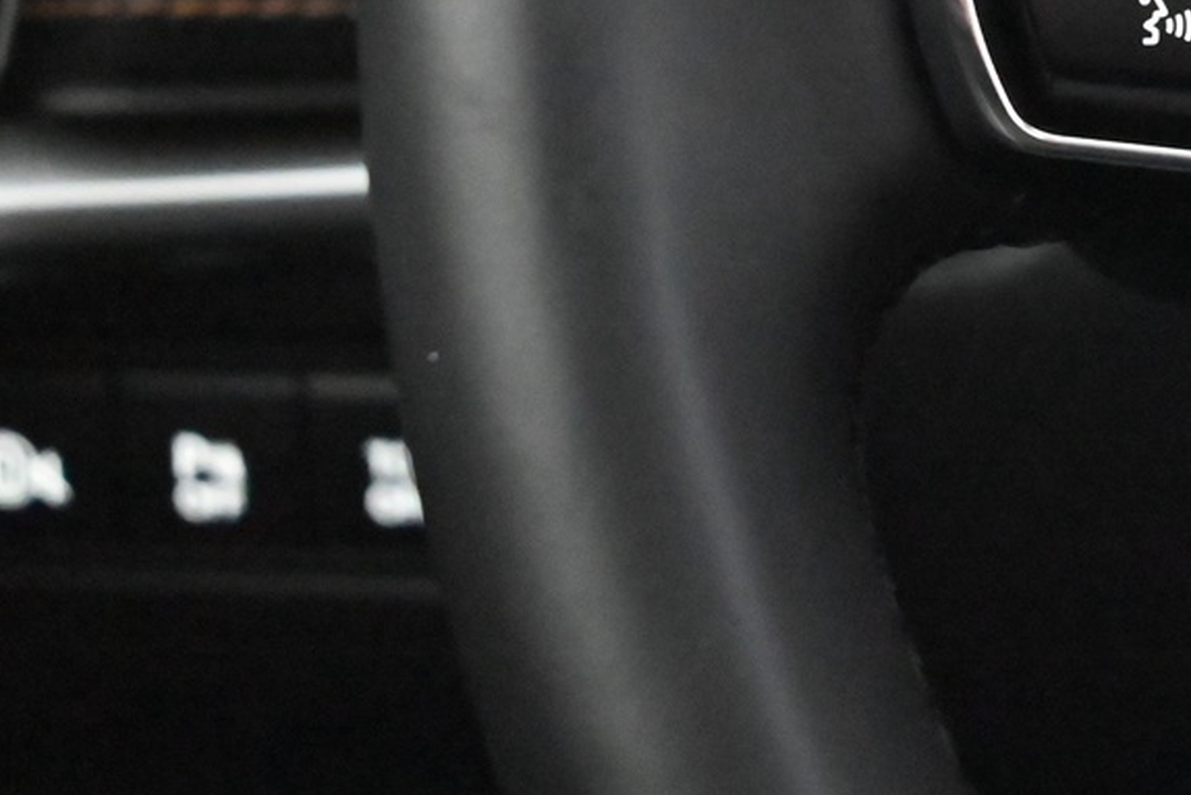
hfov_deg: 14.1
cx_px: 1401
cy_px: -33
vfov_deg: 9.7
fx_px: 4666
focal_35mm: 141
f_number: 6.3
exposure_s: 1/60
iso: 20000
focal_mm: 50
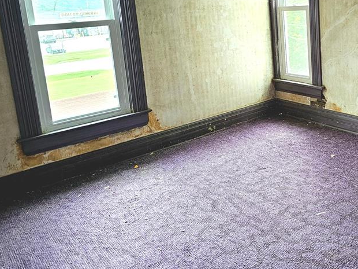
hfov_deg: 46.5
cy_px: 66
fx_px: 393
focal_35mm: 38
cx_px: 284
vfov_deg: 36.8
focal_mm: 6.3
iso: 160
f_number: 1.7
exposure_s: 1/120
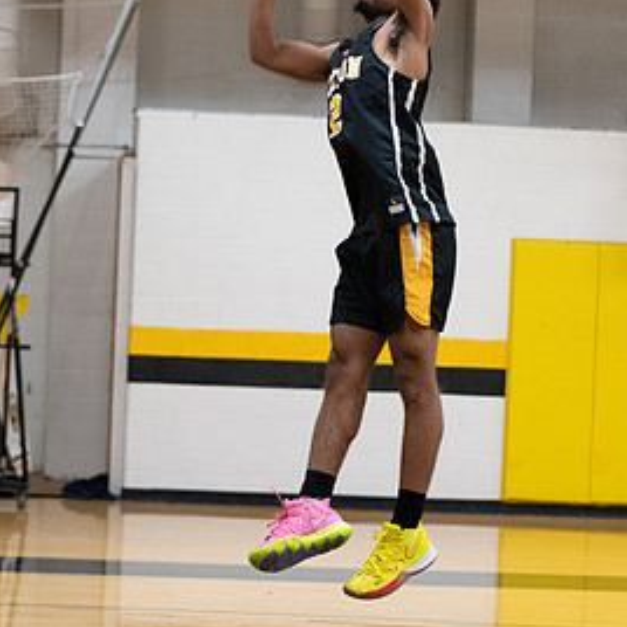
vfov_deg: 11.6
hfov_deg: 11.6
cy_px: 241
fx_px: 3074
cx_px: 344
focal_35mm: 150
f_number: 2.8
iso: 2000
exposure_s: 1/200
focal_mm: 70
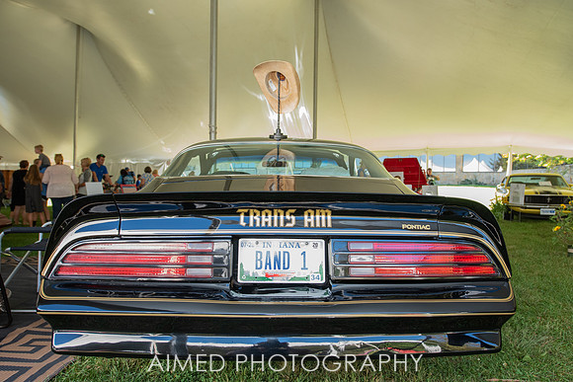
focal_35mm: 26
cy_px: 190
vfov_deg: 48.8
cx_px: 287
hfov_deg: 68.4
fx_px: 422
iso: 1000
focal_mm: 24
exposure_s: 1/200
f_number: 5
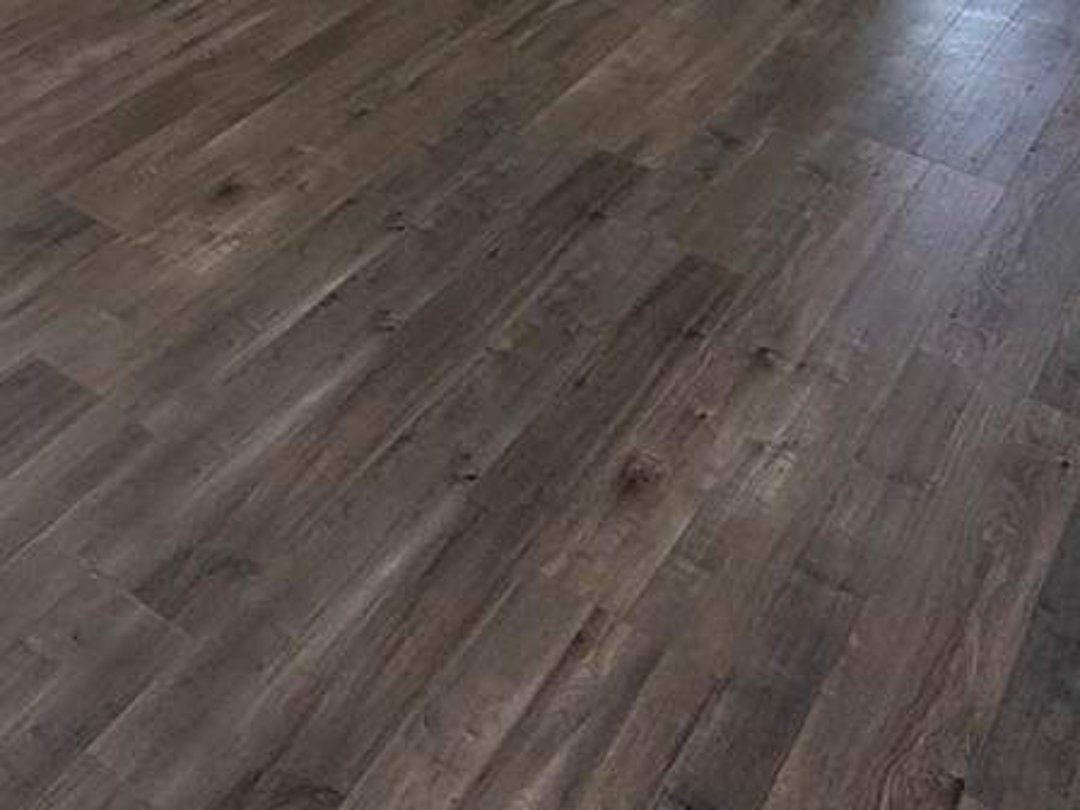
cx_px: 347
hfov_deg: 37.7
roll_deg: -1.8
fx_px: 1560
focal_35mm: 50
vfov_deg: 24.0
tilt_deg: -14.3
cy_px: -347
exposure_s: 1/121
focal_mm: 2.22
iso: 125
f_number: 2.2
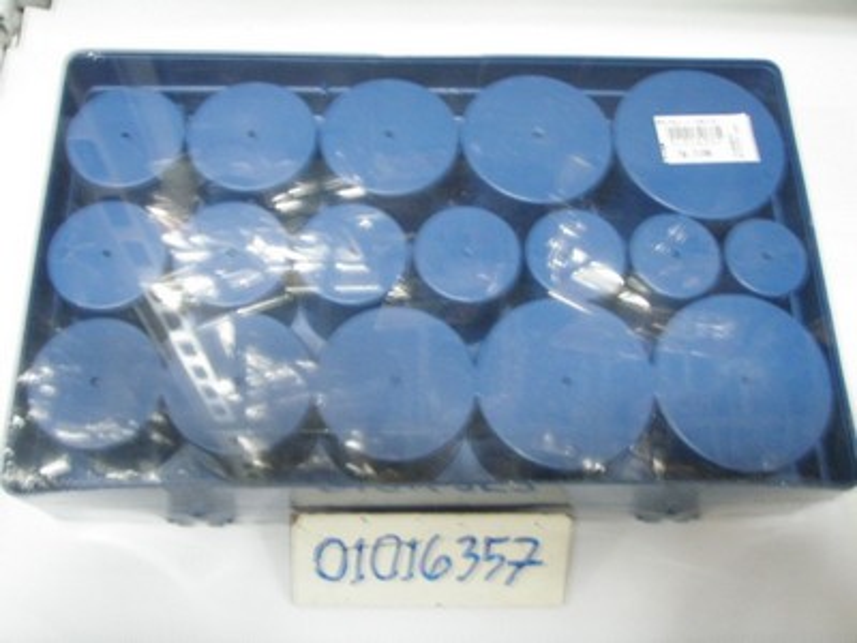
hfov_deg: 49.0
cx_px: 428
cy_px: 322
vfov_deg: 37.7
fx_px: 941
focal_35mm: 38
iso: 400
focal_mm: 6.7
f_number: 3.5
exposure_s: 1/4
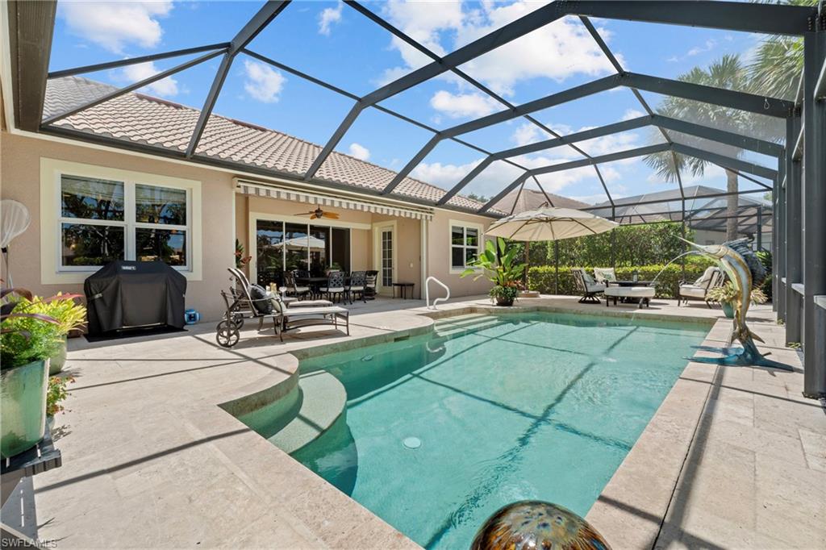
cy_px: 275
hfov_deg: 93.3
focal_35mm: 17
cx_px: 413
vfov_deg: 70.4
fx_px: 390
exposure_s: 1/30
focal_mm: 17
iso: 100
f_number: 9
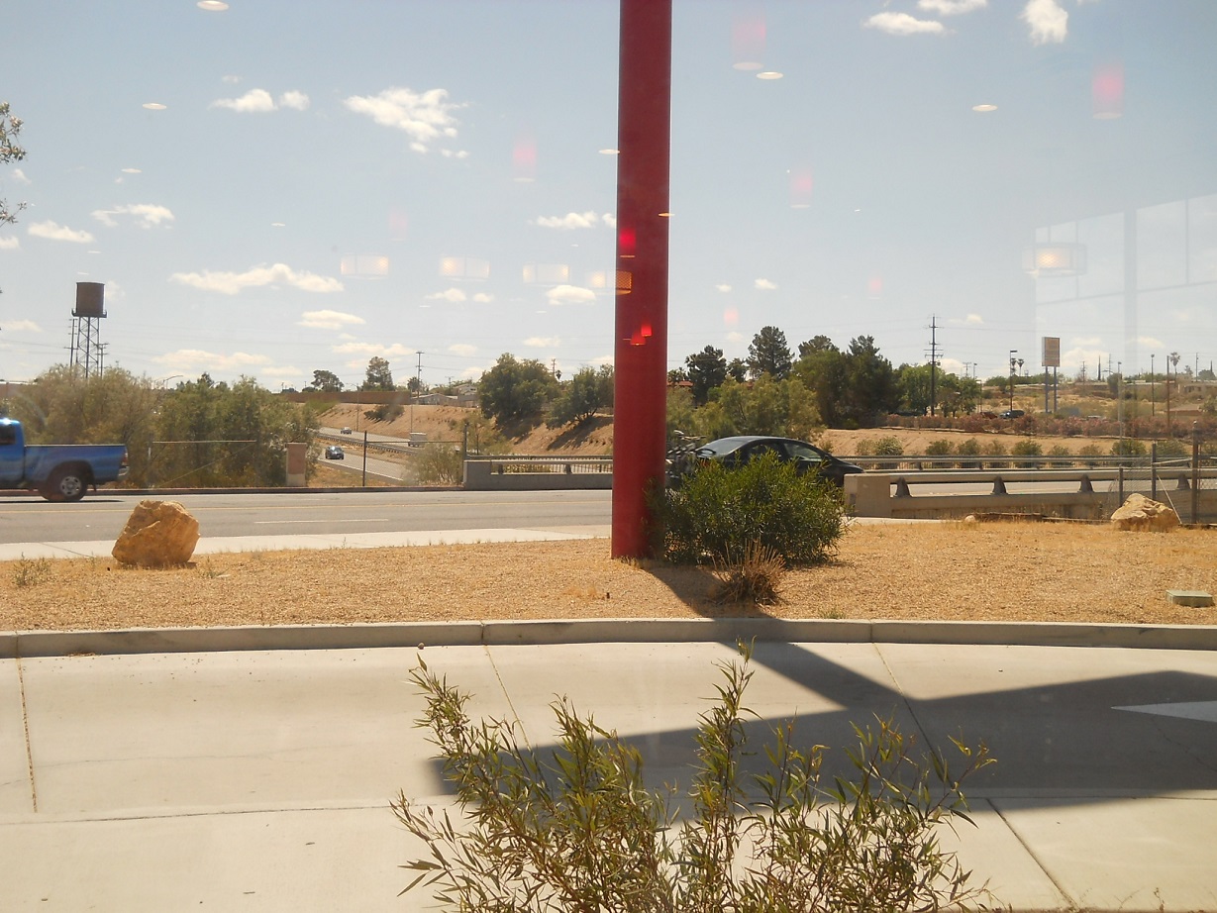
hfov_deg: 45.8
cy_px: 456
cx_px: 608
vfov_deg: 35.1
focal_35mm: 41
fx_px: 1442
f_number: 3.1
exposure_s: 1/250
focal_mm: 6.72
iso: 80
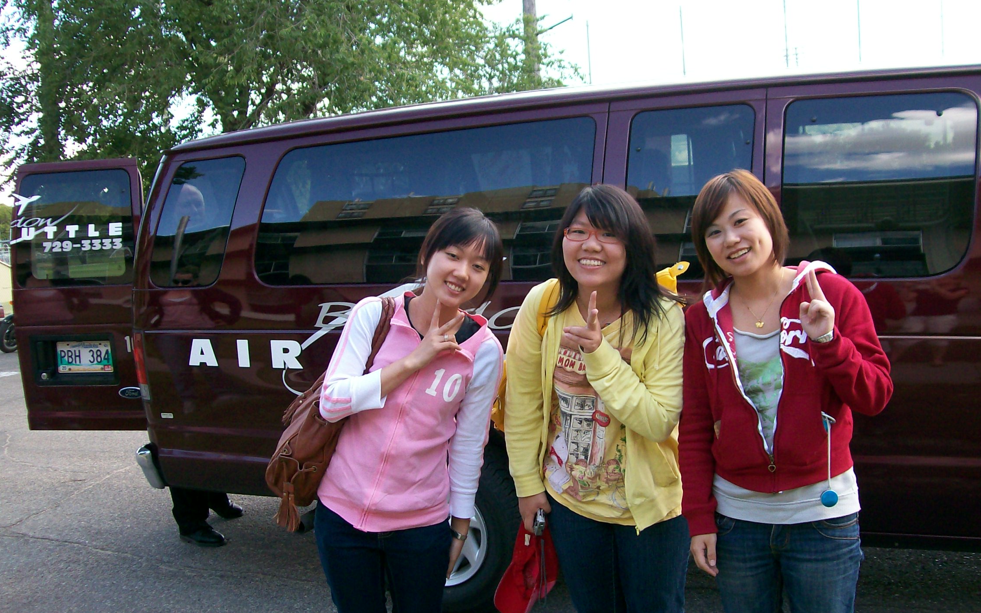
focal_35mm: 39
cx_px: 486
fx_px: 1043
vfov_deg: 32.7
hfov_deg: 50.4
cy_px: 353
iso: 80
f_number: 2.7
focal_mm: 6
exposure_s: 1/180
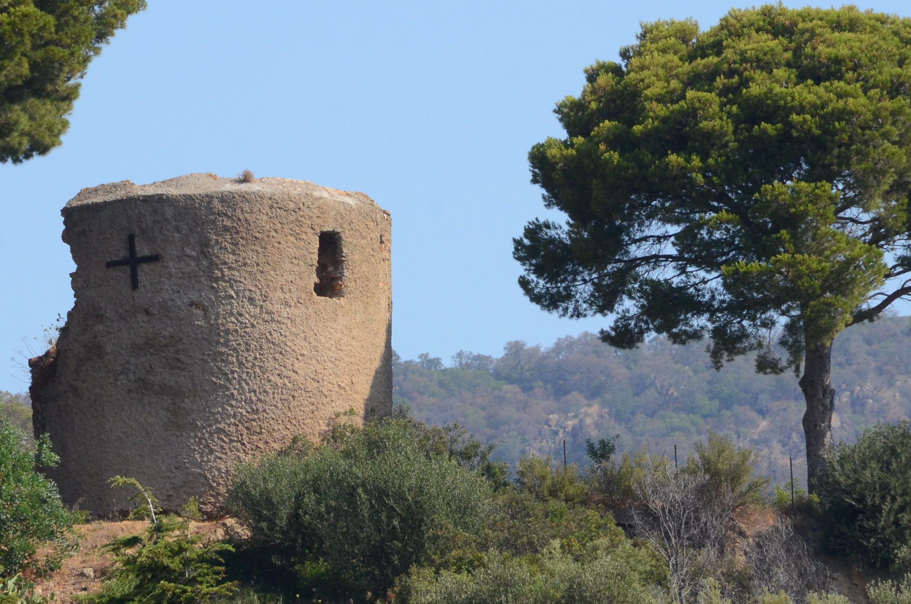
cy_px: 290
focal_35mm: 467
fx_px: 11795
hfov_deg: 4.4
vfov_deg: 2.9
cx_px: 350
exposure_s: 1/1000
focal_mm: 200
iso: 1000
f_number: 11
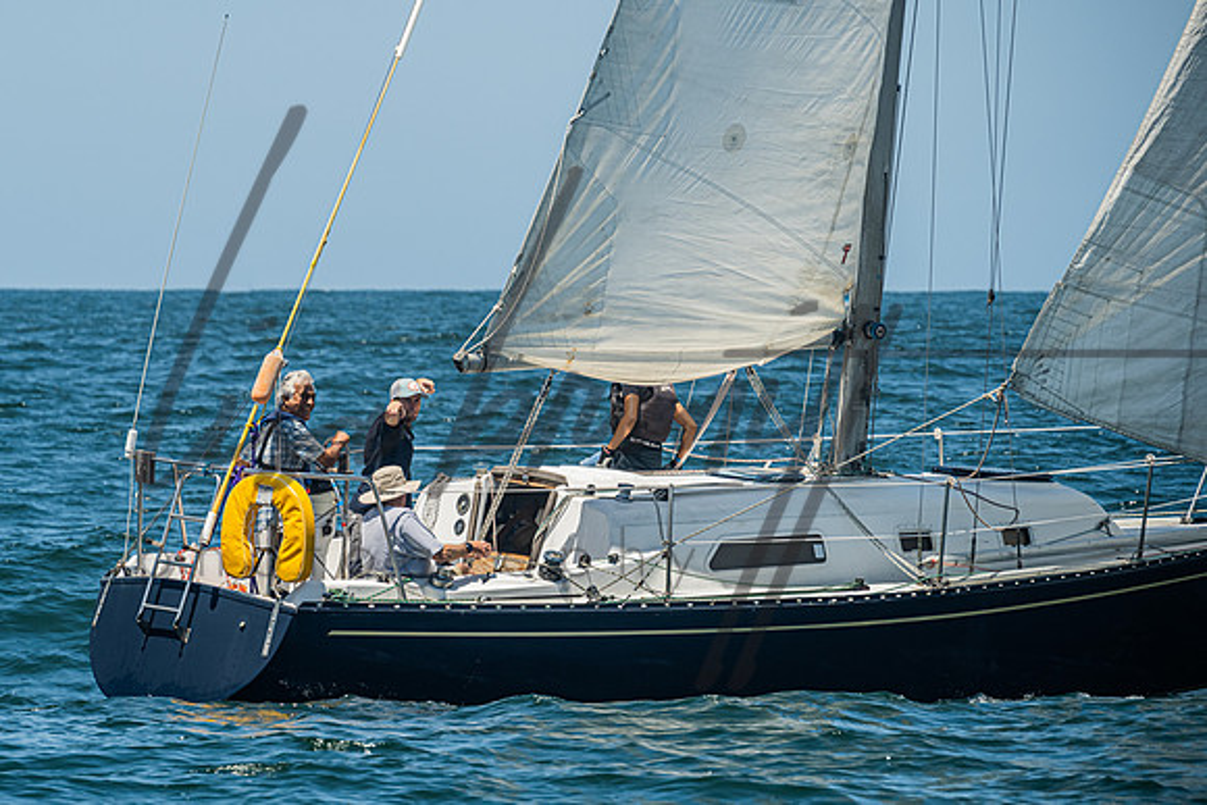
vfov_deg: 5.8
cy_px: 419
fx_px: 7919
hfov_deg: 8.7
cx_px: 404
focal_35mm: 236
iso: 320
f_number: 6.3
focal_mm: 175
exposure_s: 1/640
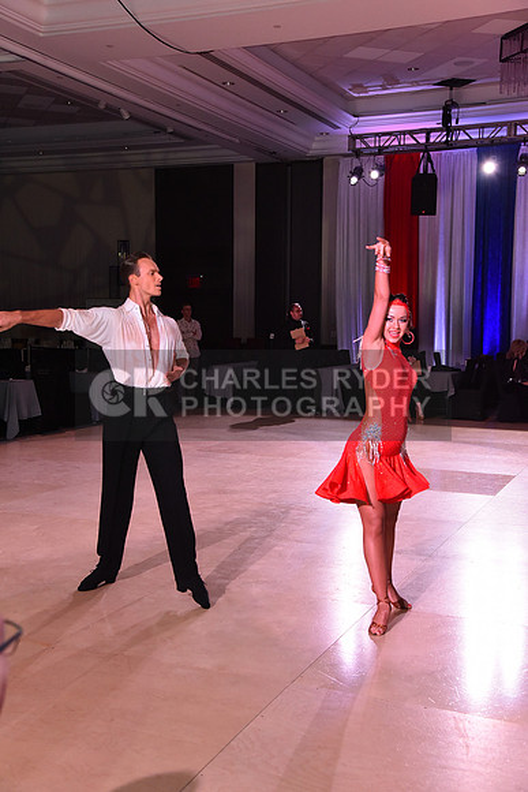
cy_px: 396
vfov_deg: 44.5
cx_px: 264
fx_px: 967
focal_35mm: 44
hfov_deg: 30.5
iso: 2500
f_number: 6.3
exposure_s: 1/320
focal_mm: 44
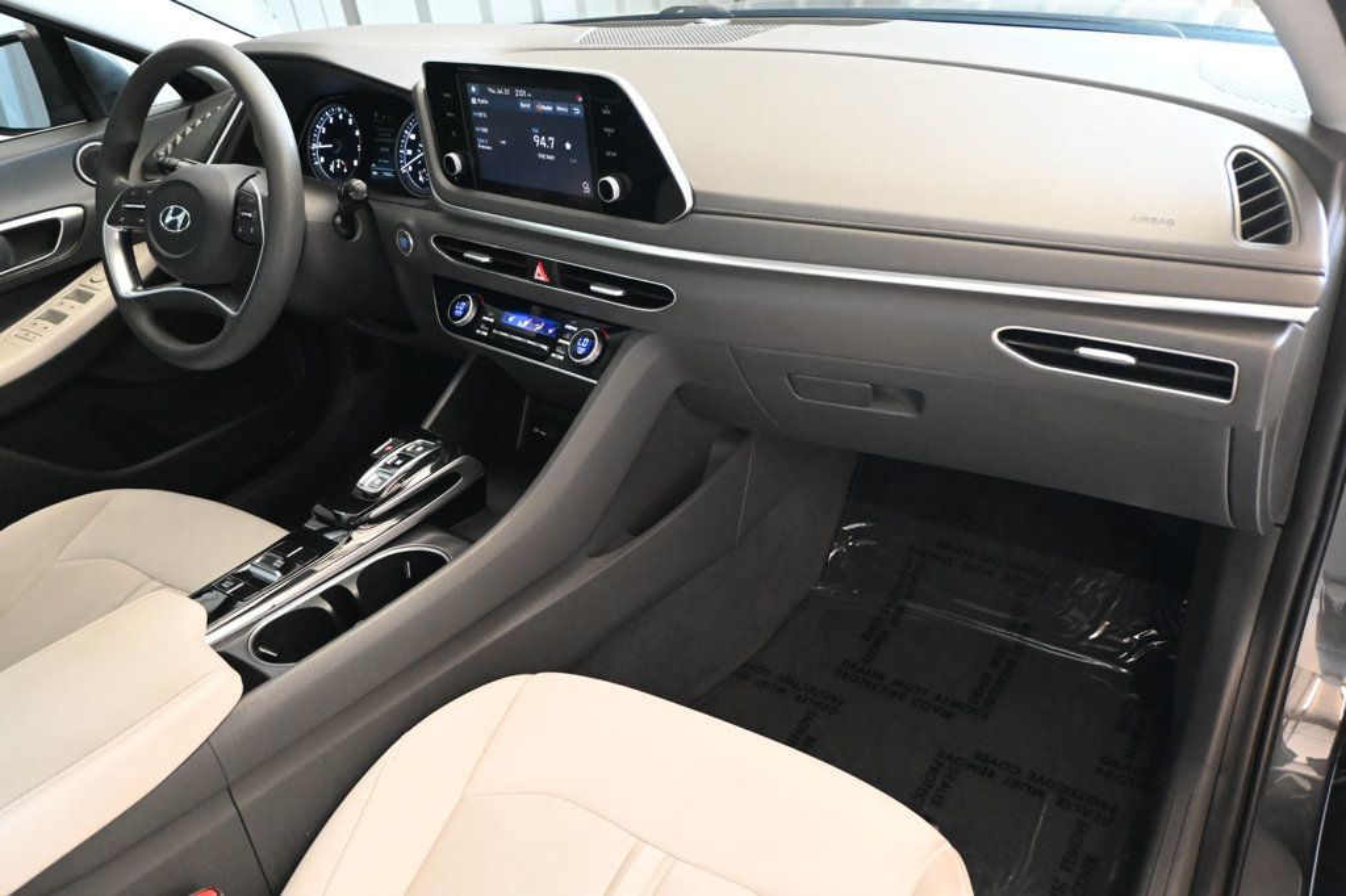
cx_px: 673
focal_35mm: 27
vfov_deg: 47.9
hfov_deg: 67.4
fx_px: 1009
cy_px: 448
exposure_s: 1/60
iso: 5000
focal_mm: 18
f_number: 3.5
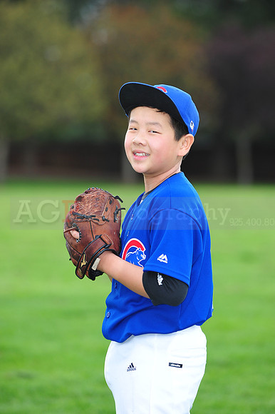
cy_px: 207
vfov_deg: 10.3
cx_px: 138
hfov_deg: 6.9
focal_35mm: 200
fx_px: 2294
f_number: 5
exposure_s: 1/500
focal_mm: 200
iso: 400
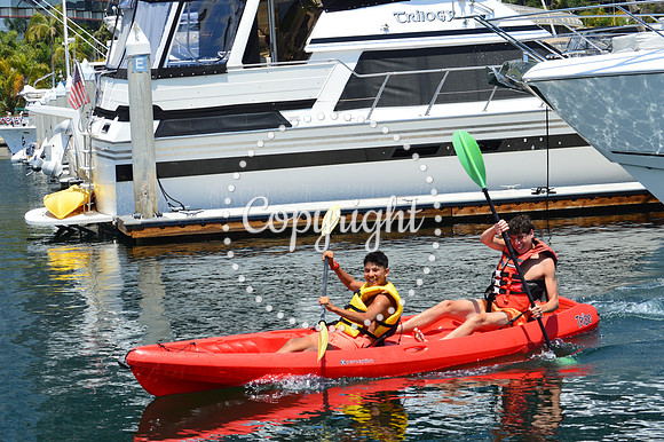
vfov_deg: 16.5
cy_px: 221
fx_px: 1521
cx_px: 332
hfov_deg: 24.6
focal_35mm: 82
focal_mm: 55
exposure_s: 1/500
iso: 360
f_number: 11
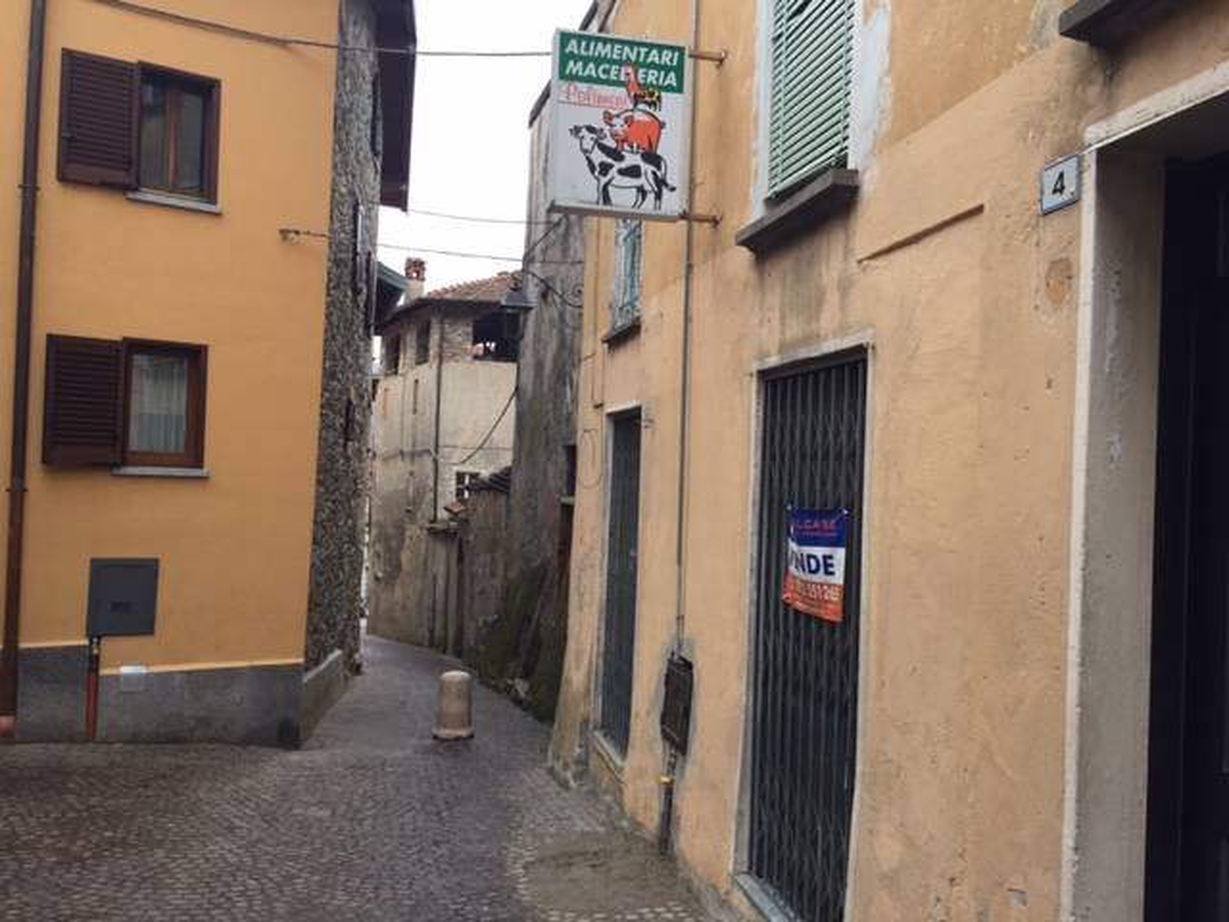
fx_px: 1030
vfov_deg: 48.2
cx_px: 614
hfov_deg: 61.7
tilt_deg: +0.9
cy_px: 461
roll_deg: -2.6
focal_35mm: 29
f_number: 2.2
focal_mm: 4.15
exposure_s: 1/311
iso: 32
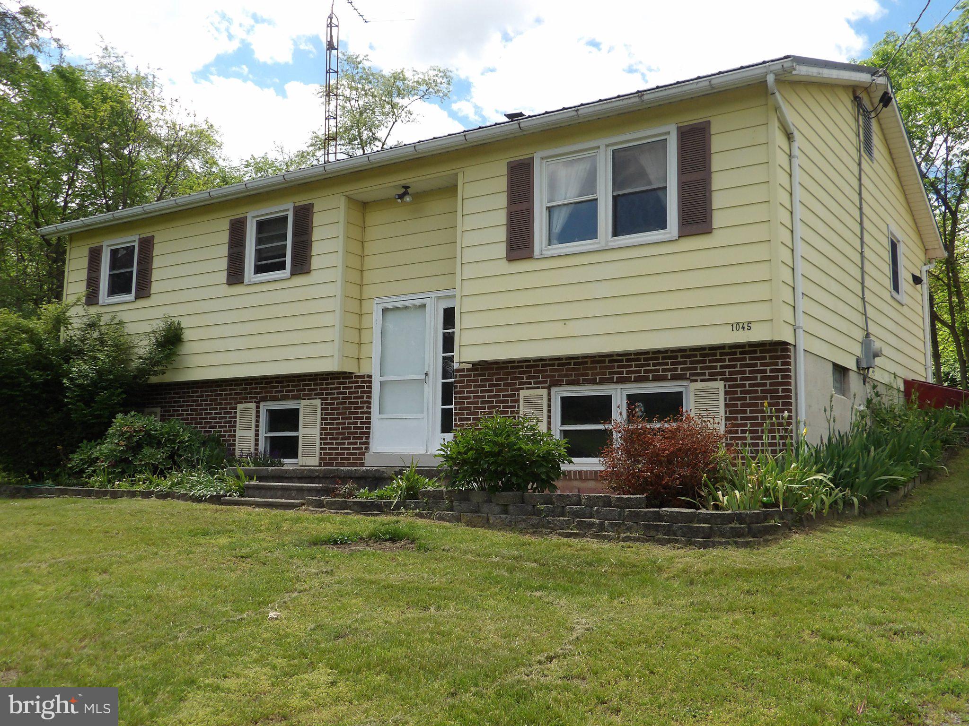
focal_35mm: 33
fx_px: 924
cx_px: 484
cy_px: 363
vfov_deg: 42.9
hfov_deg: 55.4
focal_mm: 5.9
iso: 100
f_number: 3.1
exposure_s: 1/732
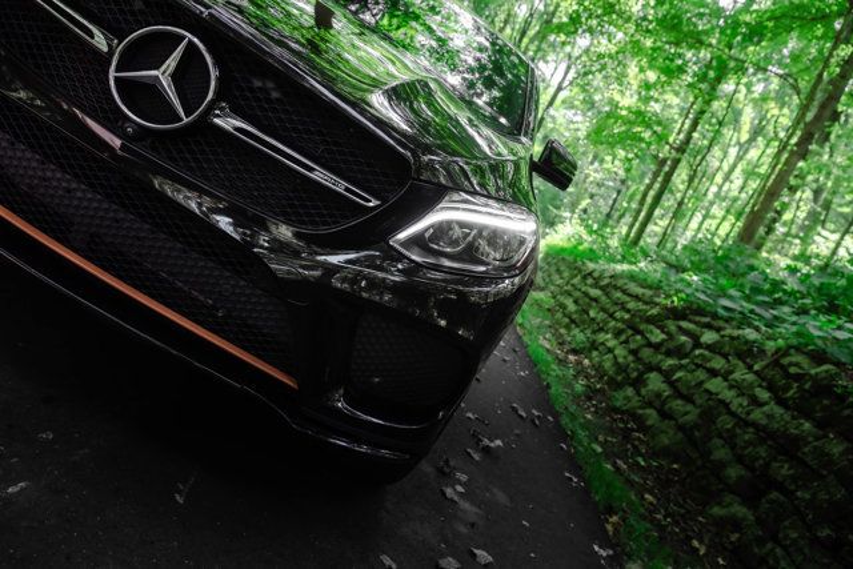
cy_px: 284
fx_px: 758
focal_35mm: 32
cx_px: 426
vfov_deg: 41.1
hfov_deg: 58.7
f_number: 5
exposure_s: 1/320
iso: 800
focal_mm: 32
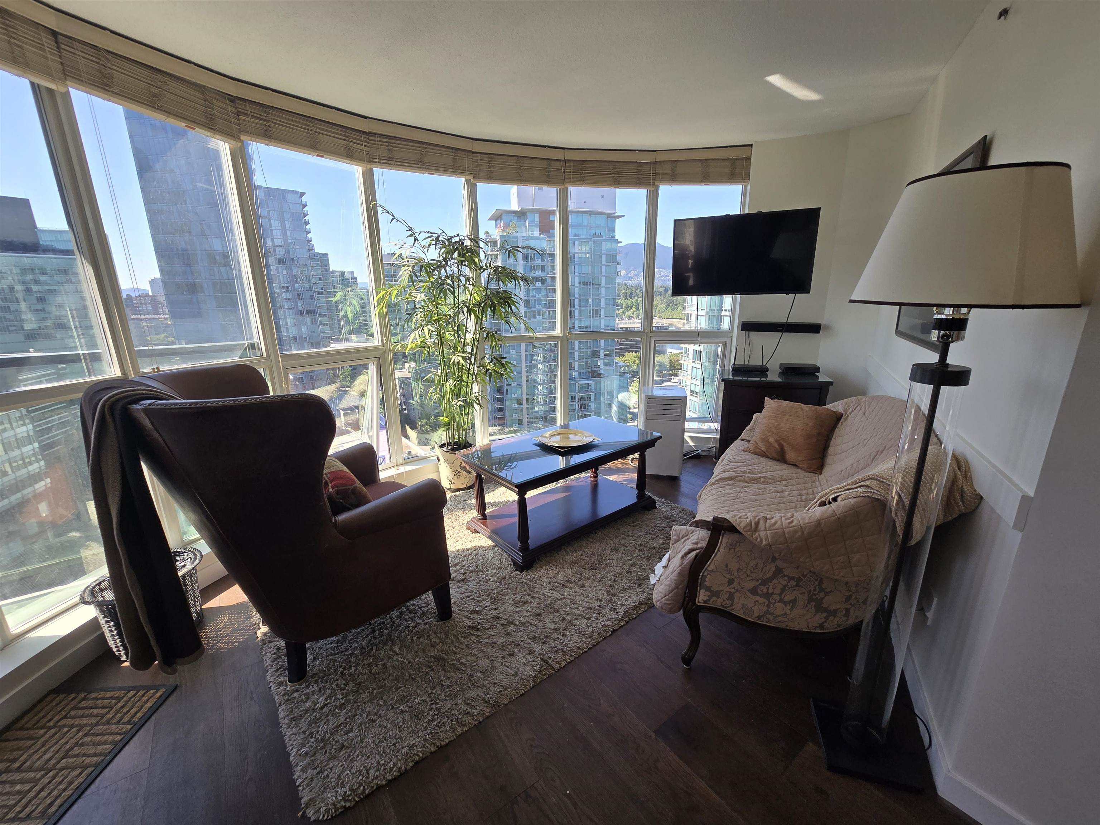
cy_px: 412
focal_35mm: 13
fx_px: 413
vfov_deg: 89.9
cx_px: 550
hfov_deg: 106.2
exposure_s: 1/151
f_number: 2.2
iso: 50
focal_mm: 2.2
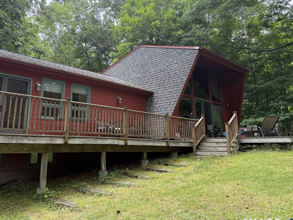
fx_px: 245
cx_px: 119
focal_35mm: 29
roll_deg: -1.5
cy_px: 95
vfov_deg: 48.1
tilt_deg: +13.1
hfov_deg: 61.2
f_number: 1.78
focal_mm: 6.76
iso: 160
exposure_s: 1/237
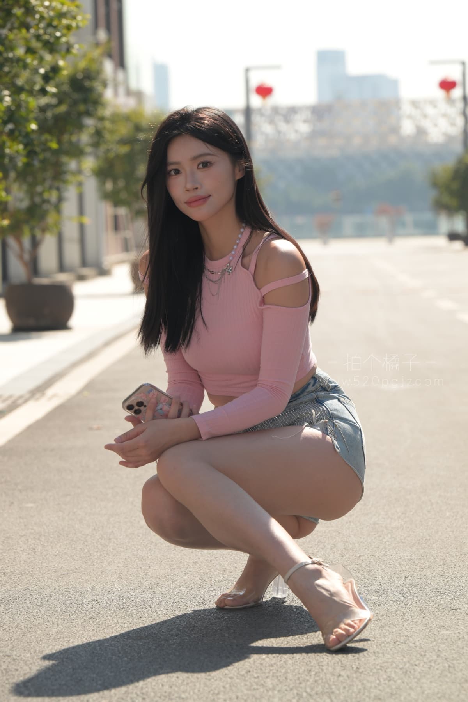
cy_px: 351
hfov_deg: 9.5
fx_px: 2827
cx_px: 234
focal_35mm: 145
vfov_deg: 14.2
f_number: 7.1
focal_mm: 145
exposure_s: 1/200
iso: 100
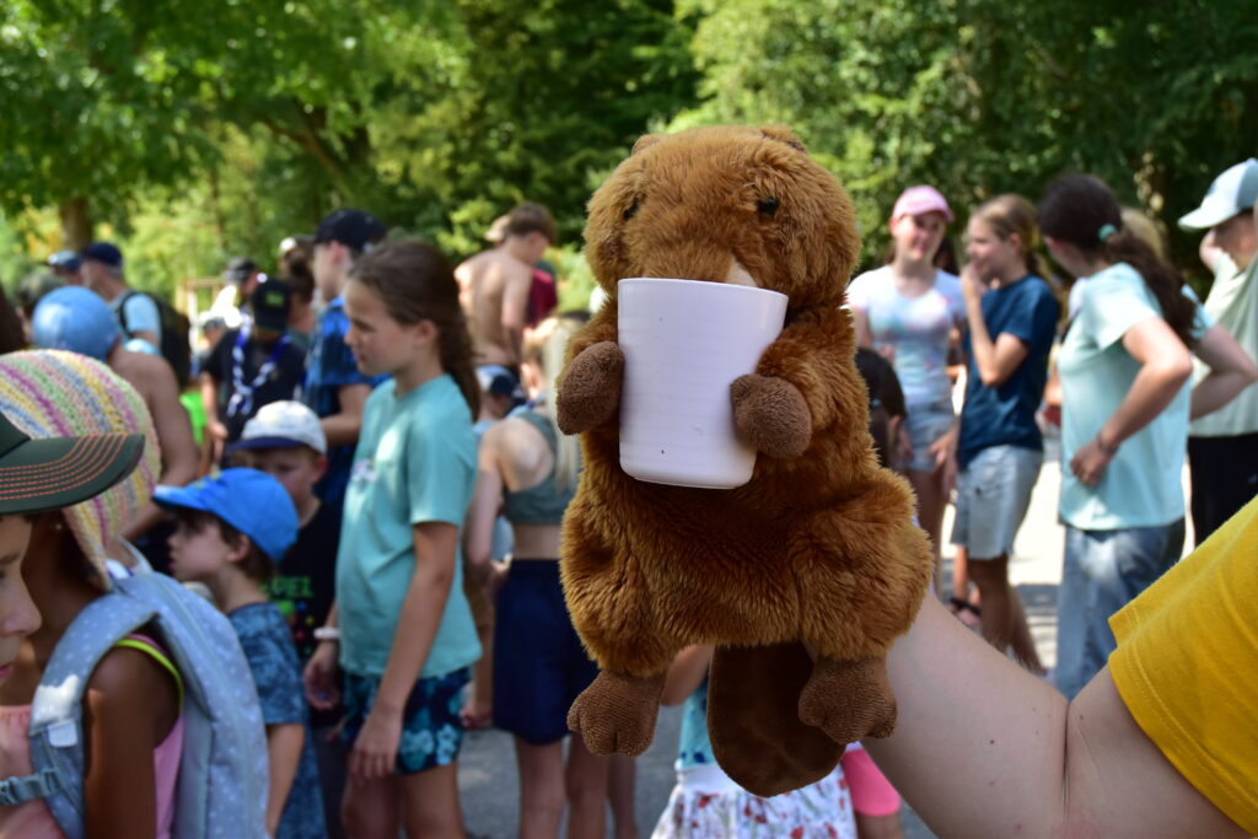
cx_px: 629
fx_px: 1415
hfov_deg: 47.9
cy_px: 420
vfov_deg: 33.0
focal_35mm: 40
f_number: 5.6
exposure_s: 1/640
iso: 640
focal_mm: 27
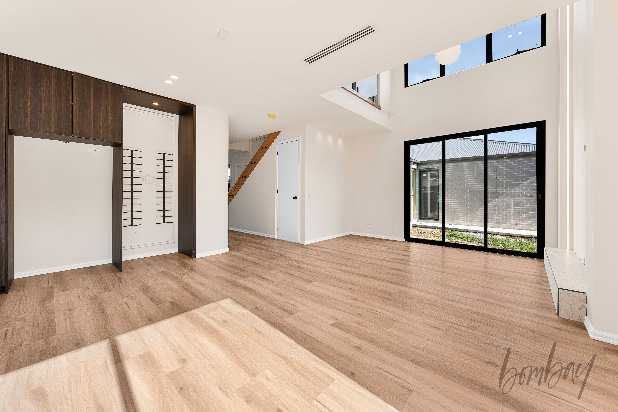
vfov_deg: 81.2
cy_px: 206
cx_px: 309
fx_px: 240
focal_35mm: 14
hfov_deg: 104.3
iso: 100
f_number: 8
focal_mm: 14
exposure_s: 1/60
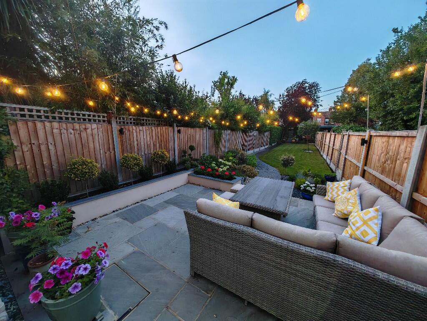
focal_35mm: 13
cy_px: 160
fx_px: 160
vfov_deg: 89.9
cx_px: 214
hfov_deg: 106.2
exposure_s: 1/33
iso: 320
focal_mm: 1.82
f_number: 2
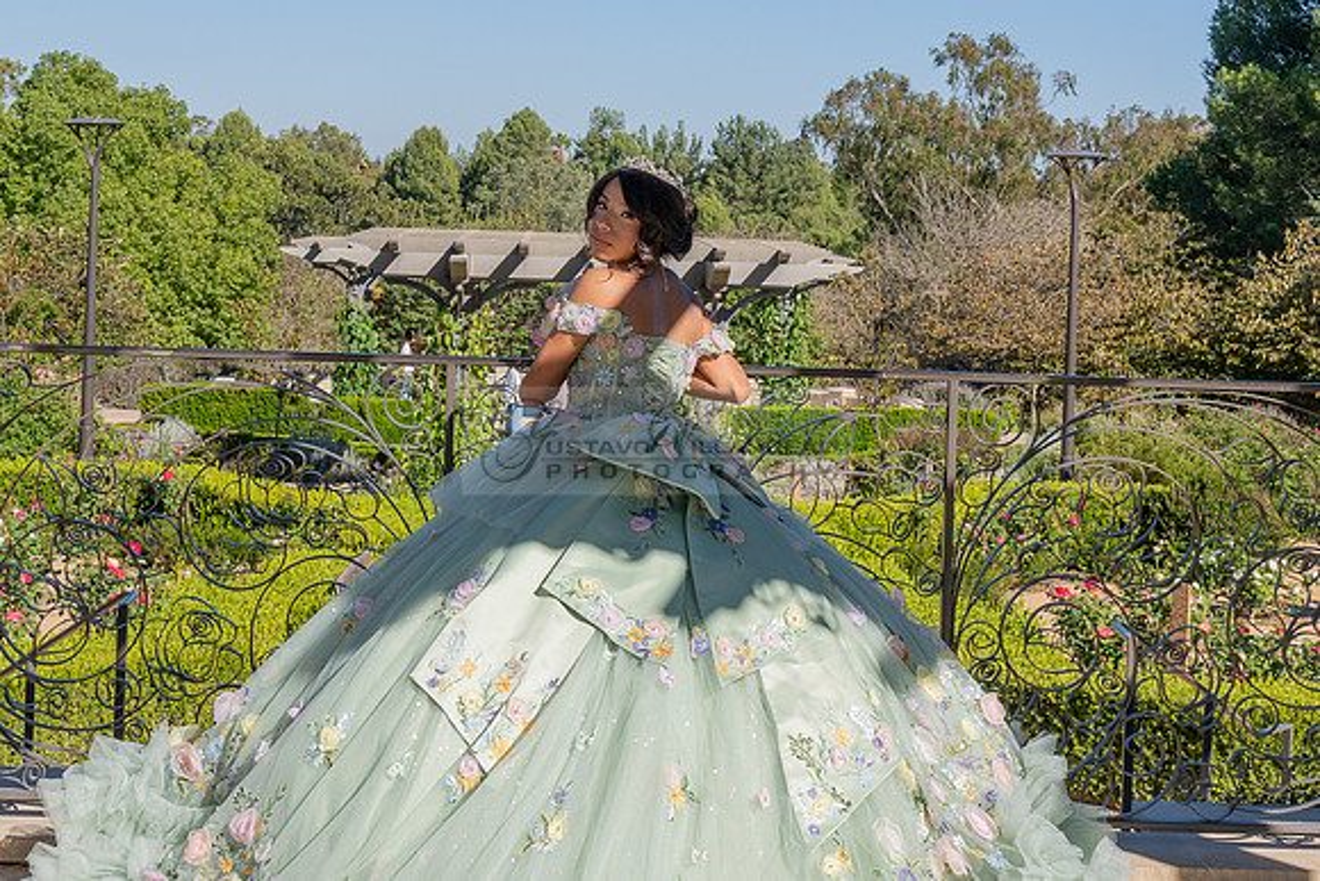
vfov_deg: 19.6
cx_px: 613
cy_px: 242
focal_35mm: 69
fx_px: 2529
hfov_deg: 29.2
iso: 200
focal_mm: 29
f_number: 13
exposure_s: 1/200
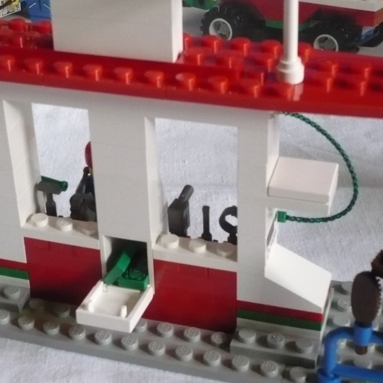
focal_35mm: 72
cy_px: 153
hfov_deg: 23.9
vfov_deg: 23.9
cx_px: 141
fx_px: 901
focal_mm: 5.8
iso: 400
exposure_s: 1/60
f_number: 2.8
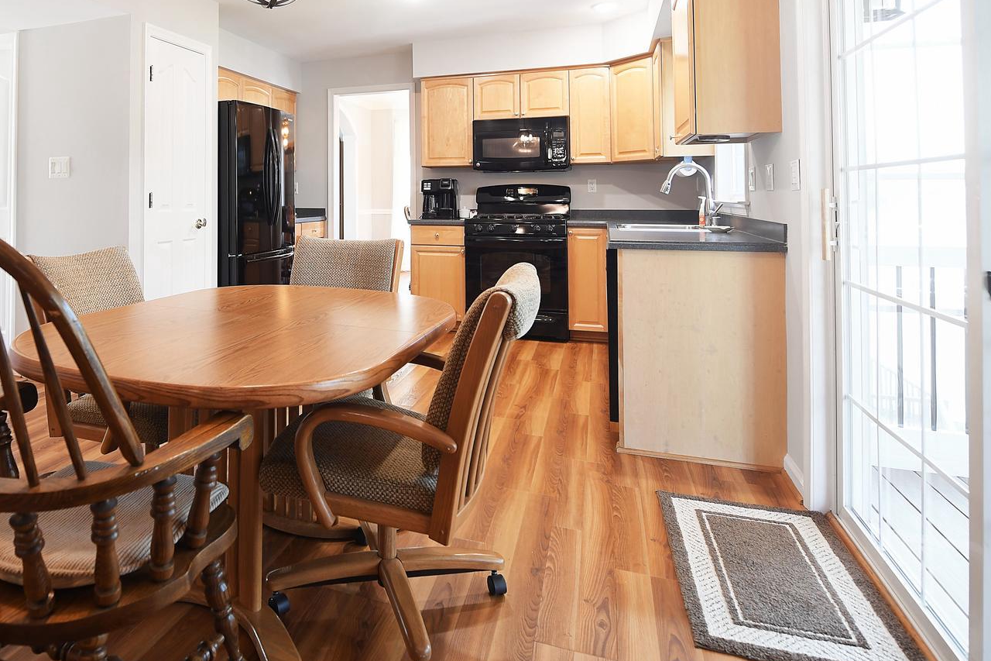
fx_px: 661
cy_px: 190
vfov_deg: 51.5
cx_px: 321
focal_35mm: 24
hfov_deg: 71.3
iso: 1250
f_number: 4
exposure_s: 1/50
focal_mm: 15
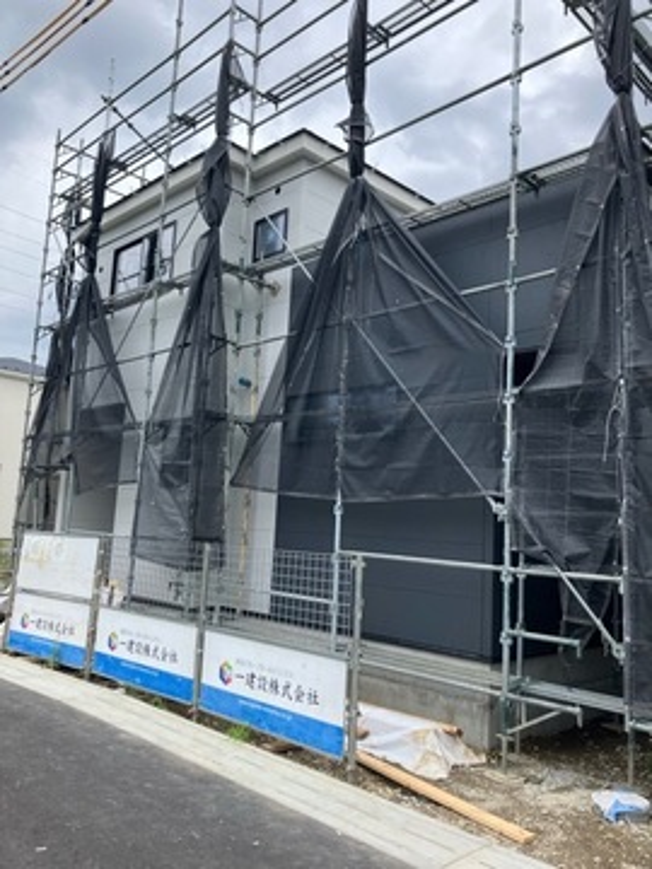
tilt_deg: +8.7
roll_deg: -4.3
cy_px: 434
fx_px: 703
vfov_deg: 63.4
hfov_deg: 49.7
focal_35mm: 28
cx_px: 326
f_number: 1.8
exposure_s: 1/426
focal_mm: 3.99
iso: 32
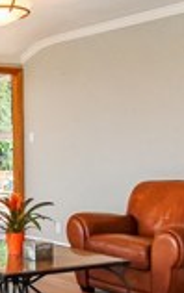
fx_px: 497
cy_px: 161
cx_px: -128
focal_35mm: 62
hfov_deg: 17.7
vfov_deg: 32.9
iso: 1000
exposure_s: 1/100
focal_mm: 10
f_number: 9
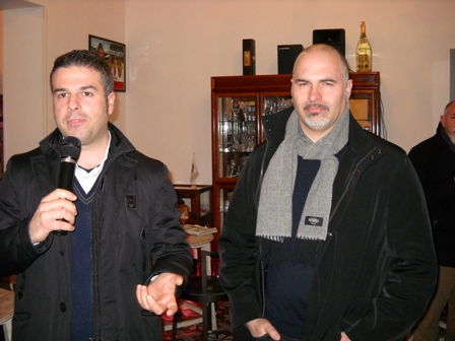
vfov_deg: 35.1
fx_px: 539
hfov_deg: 45.8
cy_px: 170
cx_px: 228
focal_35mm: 41
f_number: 3.1
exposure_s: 1/30
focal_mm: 6.72
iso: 400
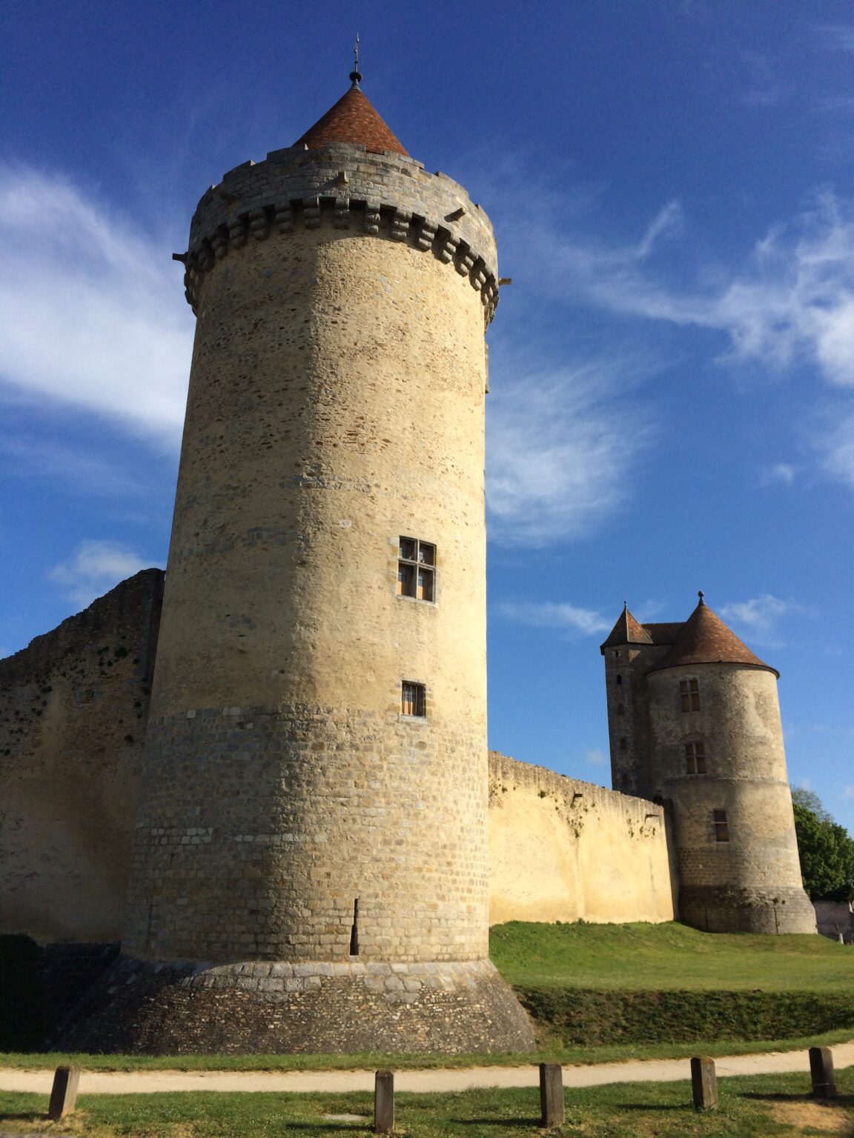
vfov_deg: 61.7
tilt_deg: +17.1
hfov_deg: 48.2
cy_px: 569
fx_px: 954
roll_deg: +1.5
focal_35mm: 29
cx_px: 427
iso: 32
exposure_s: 1/2740
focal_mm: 4.15
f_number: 2.2
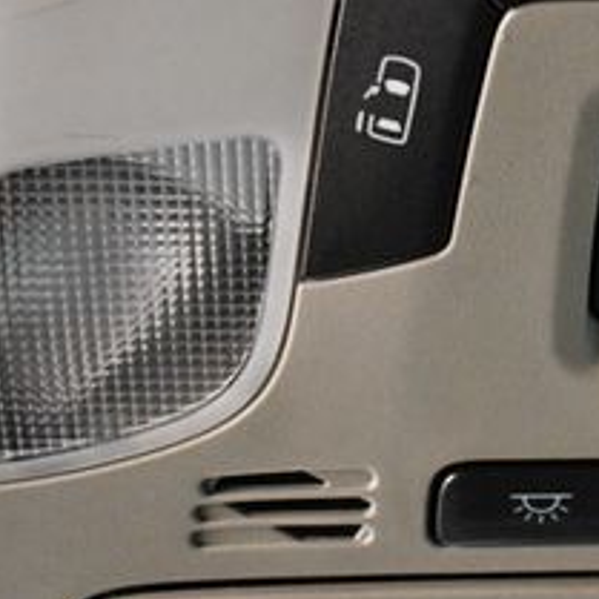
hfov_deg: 14.0
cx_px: 751
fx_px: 2349
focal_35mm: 120
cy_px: 198
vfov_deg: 14.5
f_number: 3.8
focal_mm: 23
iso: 3200
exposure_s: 1/100
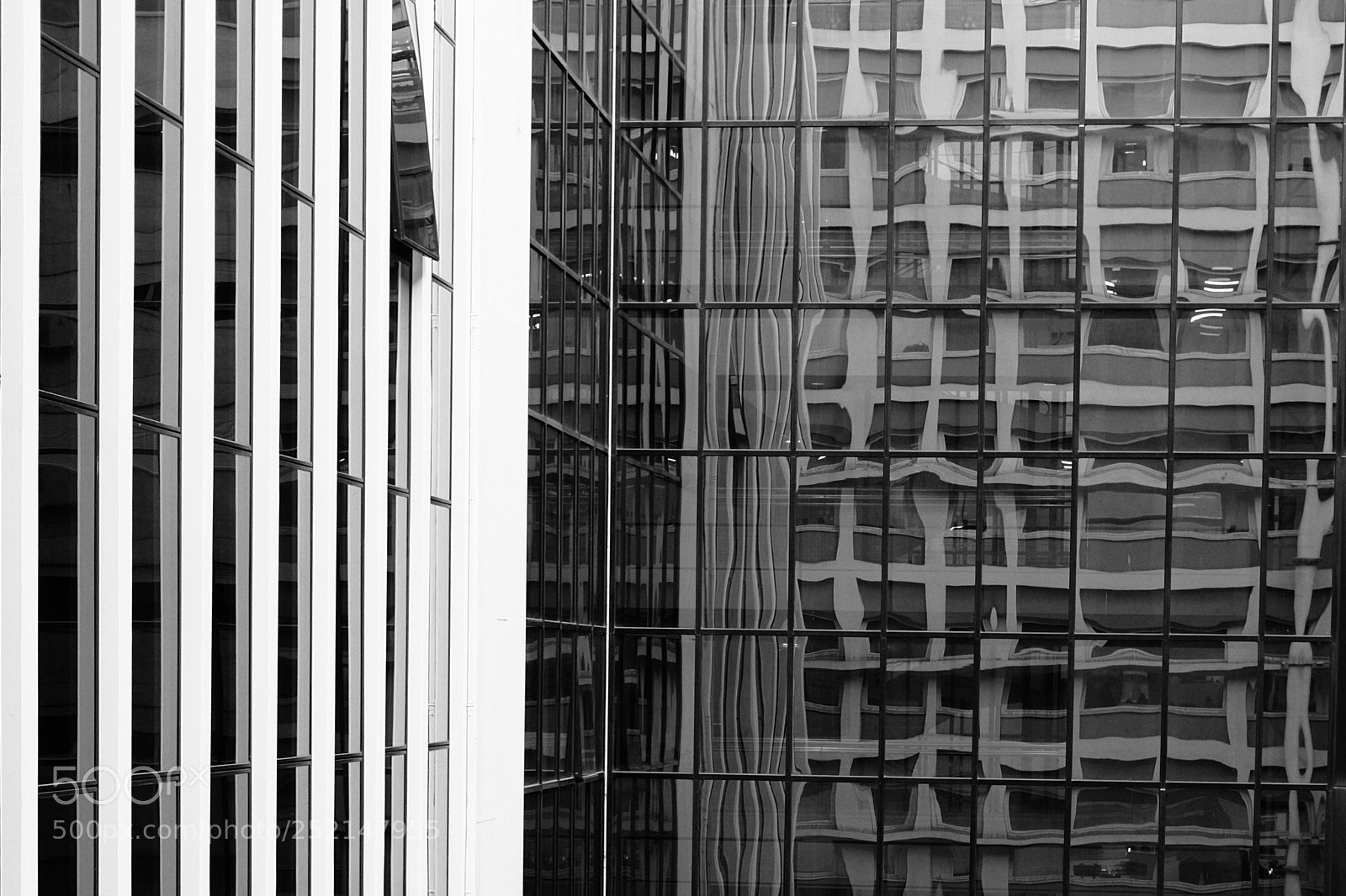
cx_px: 673
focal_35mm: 53
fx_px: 1981
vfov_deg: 25.5
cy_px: 448
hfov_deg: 37.5
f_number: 4
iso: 1000
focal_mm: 35
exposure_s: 1/50
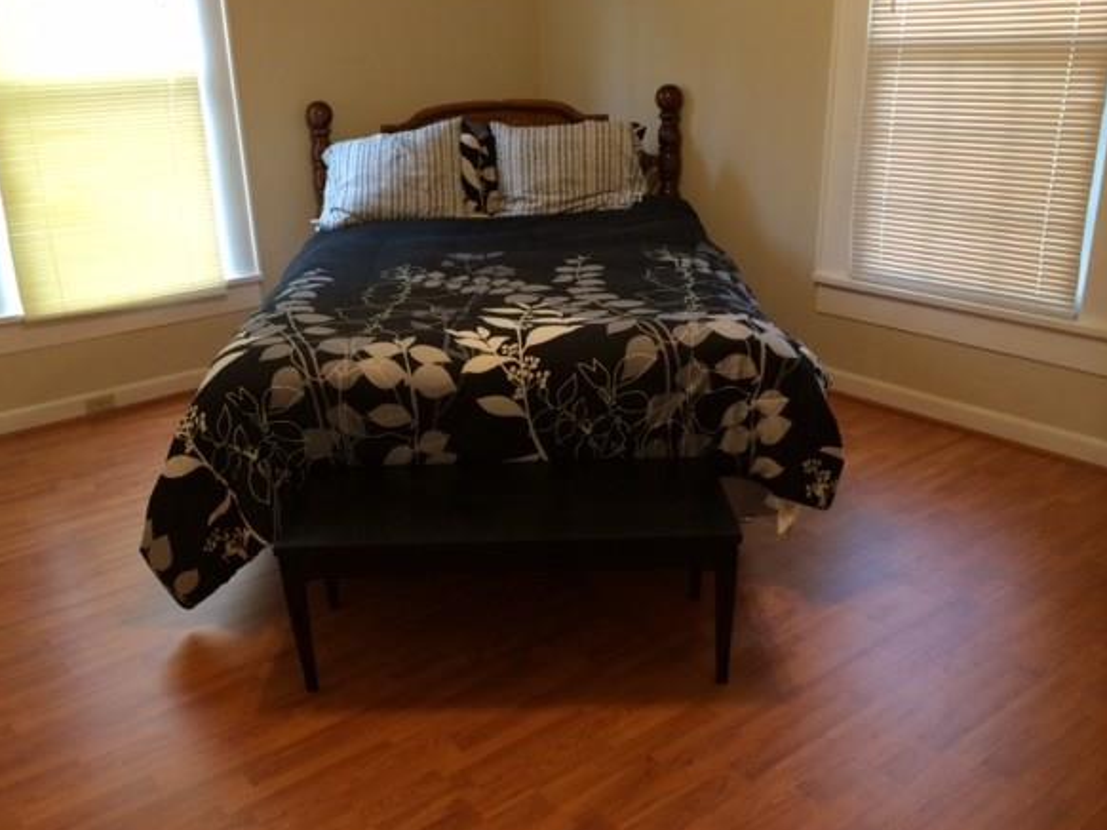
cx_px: 502
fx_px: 1055
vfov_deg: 42.9
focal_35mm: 33
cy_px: 434
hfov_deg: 55.3
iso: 125
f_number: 2.2
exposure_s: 1/30
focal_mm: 4.12
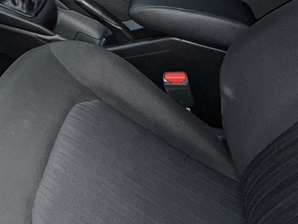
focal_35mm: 37
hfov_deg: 46.2
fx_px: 319
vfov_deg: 31.2
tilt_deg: -24.3
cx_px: 41
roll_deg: -2.8
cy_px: -58
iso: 200
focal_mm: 2.22
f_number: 2.2
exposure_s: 1/25
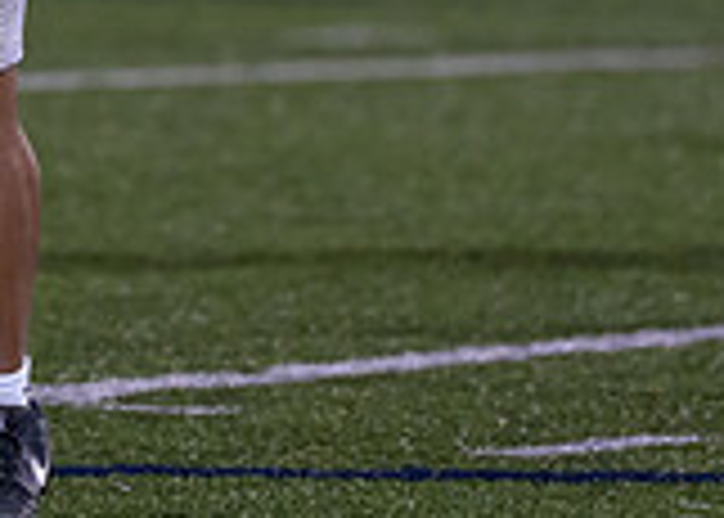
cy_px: -278
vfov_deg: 1.7
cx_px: -137
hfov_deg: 2.3
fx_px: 17910
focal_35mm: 871
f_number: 2.8
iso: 2000
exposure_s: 1/1000
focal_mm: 200
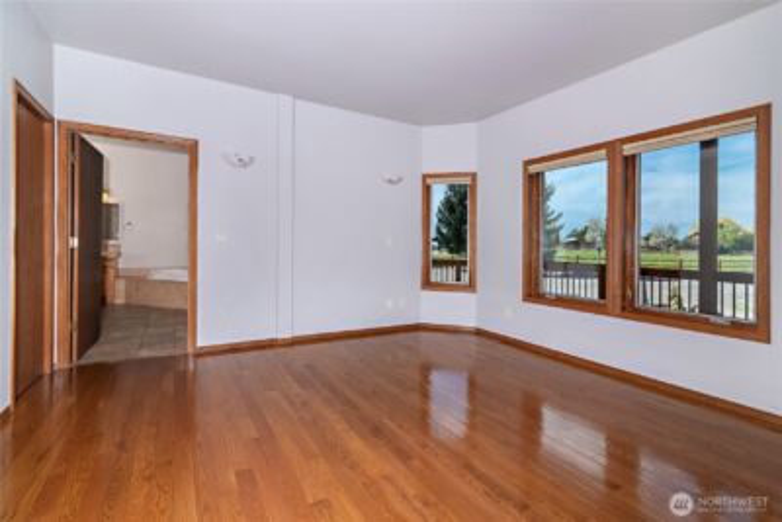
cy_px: 261
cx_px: 391
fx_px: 348
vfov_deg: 73.8
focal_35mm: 16
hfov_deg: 96.7
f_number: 11
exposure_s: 1/200
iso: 200
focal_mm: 16
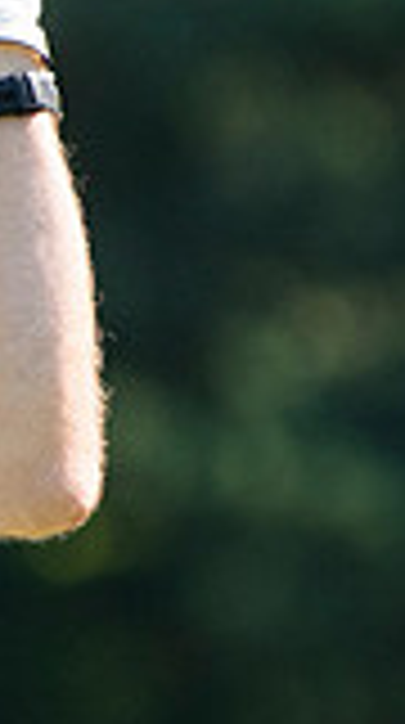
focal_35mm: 2382
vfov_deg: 0.9
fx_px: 45692
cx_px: -680
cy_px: 272
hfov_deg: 0.5
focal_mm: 420
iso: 1000
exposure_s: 1/1600
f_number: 5.6
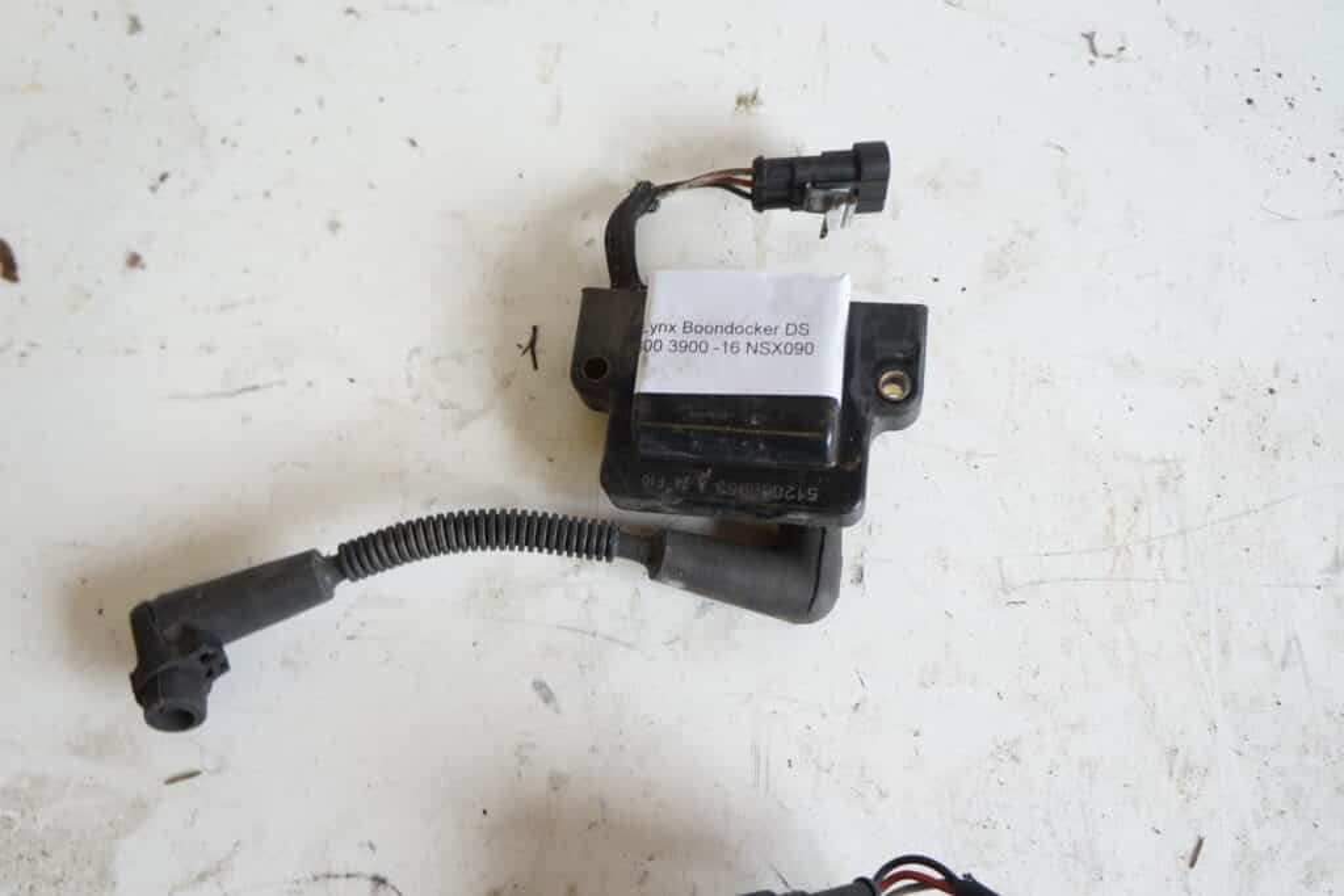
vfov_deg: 47.9
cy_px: 448
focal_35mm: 27
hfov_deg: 67.4
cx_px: 672
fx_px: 1008
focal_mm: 18
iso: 320
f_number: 4
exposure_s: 1/60
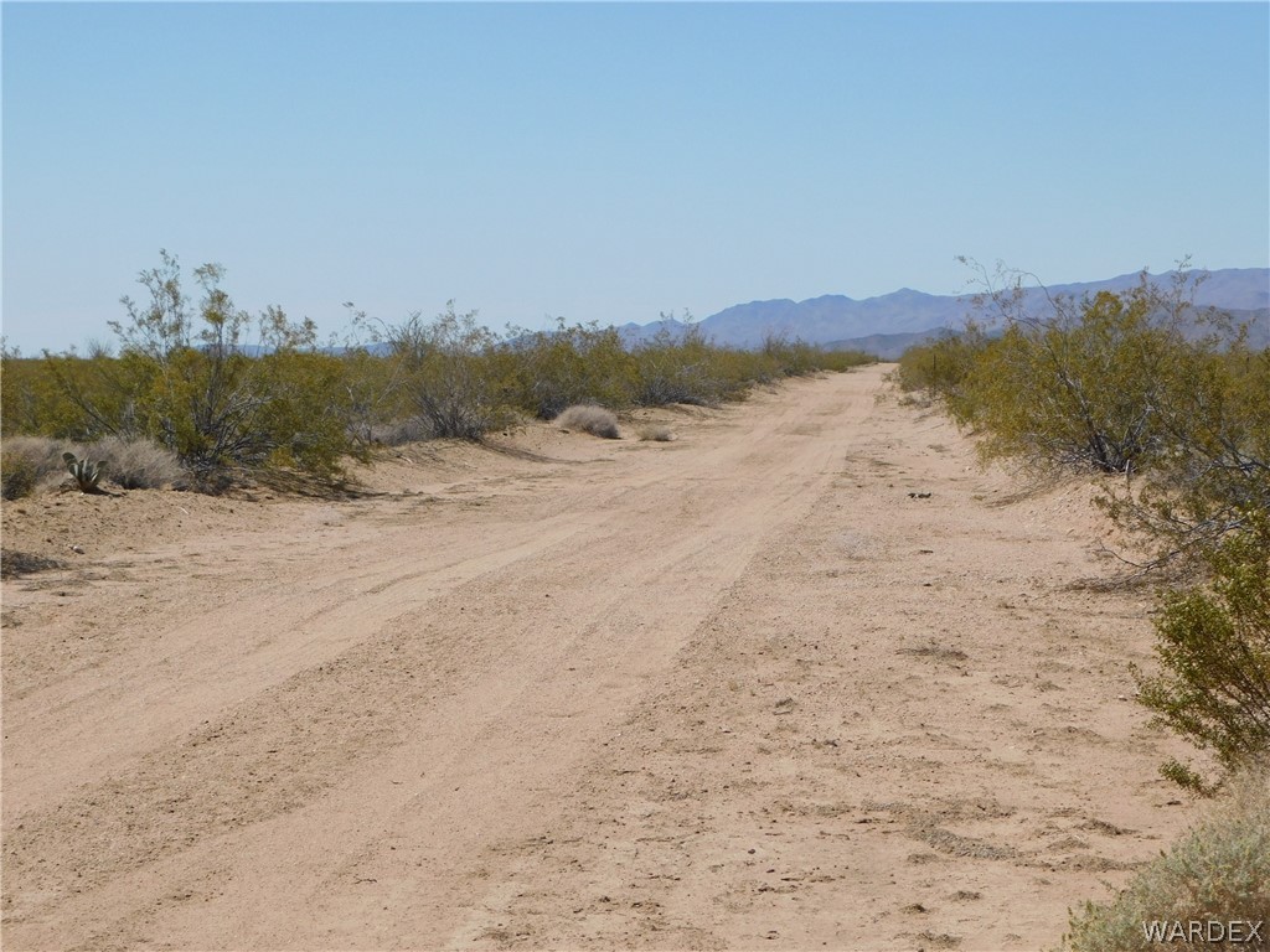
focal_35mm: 80
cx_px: 635
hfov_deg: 24.4
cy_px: 476
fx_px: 2935
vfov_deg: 18.4
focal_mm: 14.2
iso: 125
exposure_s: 1/400
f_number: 8.8
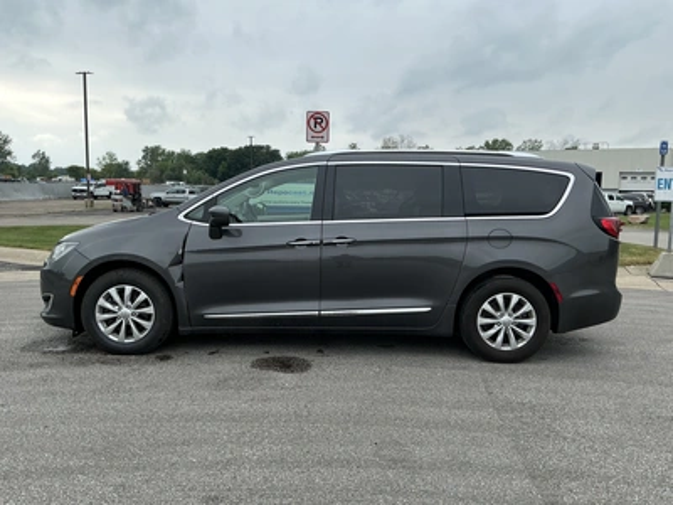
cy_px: 252
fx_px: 544
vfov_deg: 49.7
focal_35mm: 28
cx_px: 336
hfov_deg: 63.4
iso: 25
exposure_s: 1/842
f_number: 1.8
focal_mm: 3
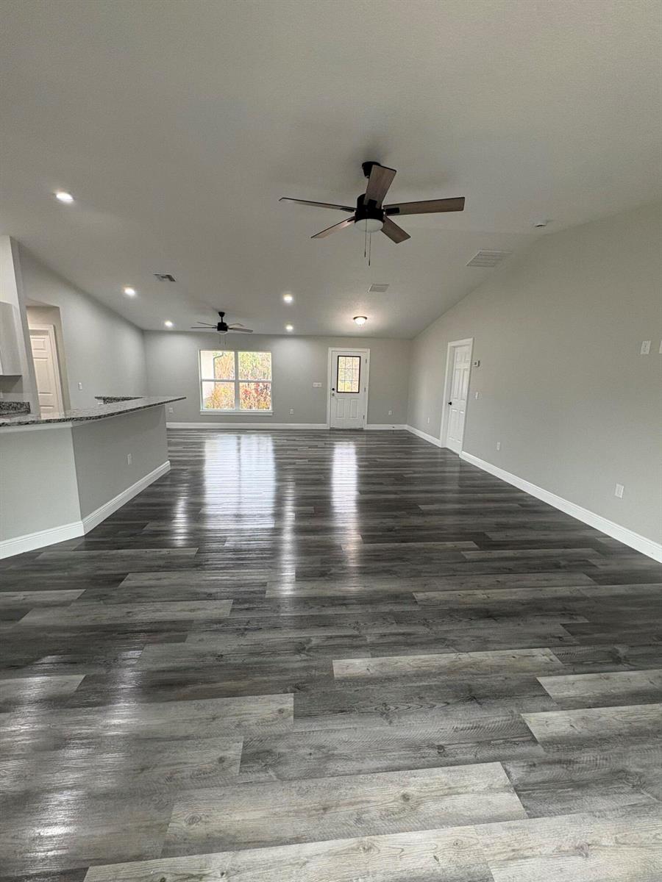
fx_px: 357
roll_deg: -1.4
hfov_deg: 85.7
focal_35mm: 14
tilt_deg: -10.0
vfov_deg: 102.1
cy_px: 441
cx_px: 331
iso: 160
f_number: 2.2
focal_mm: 2.22
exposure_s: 1/120
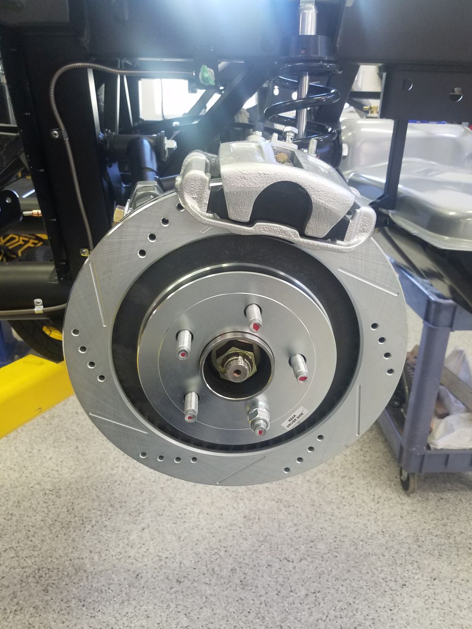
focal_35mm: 26
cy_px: 314
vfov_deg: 67.3
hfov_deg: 53.1
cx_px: 236
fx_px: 473
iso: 160
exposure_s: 1/24
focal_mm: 4.2
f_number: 1.7
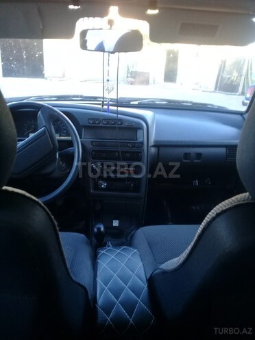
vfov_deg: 58.4
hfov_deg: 45.4
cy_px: 170
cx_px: 128
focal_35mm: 31
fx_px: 304
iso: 64
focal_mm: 3.3
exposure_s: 1/33
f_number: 2.2
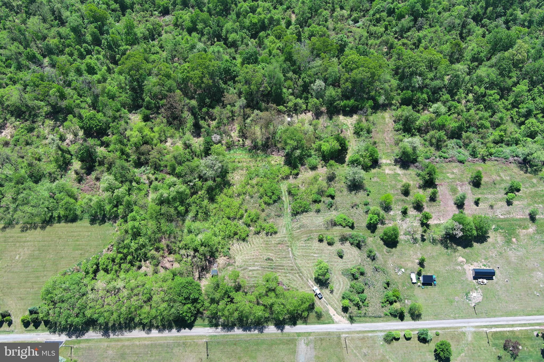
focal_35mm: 29
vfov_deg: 45.0
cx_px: 272
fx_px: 438
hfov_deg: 63.7
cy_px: 181
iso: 100
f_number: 2.8
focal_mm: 10.57
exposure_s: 1/490
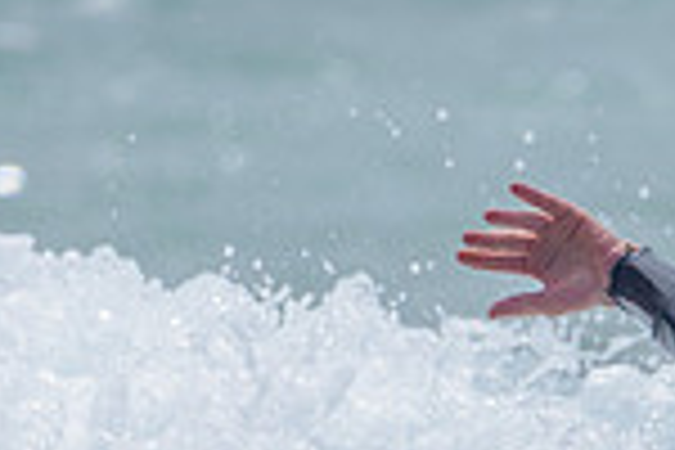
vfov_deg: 0.5
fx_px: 46871
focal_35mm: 2500
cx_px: 807
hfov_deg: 0.8
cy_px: 1111
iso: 125
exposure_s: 1/2000
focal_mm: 500
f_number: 5.6
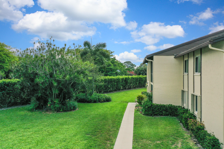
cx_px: 112
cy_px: 74
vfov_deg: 46.4
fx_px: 174
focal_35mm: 28
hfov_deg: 65.5
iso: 100
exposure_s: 1/500
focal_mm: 10.26
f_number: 6.3
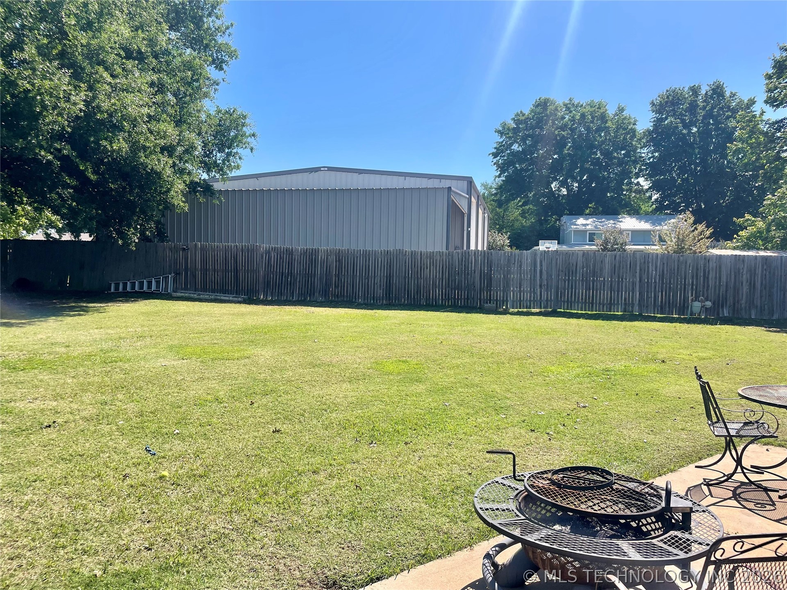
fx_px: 591
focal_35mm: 26
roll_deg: +0.0
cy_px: 295
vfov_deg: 53.1
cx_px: 394
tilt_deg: -0.8
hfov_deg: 67.3
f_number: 1.6
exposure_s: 1/2882
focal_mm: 4.2
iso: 32
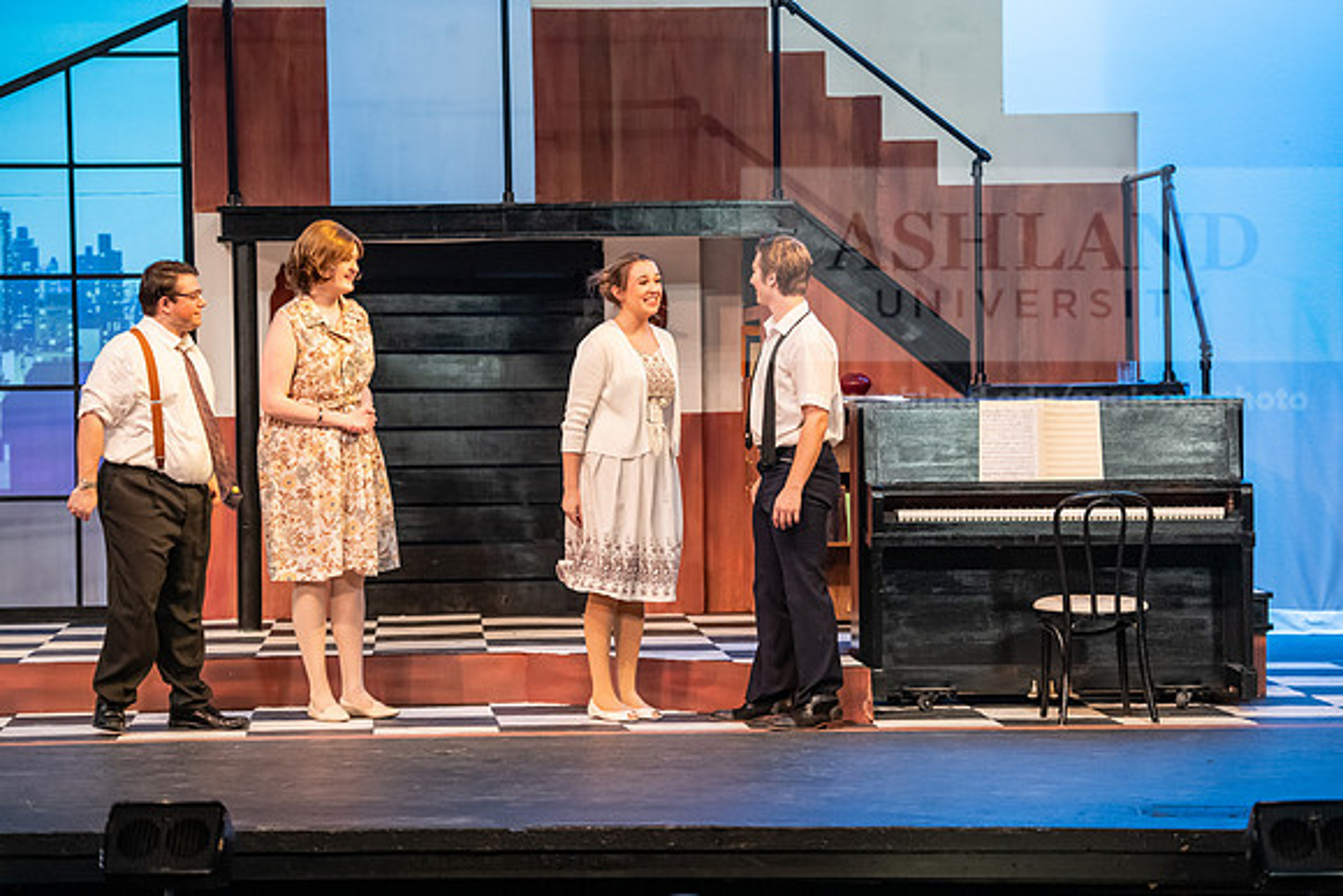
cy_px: 448
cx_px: 672
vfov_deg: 11.8
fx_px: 4328
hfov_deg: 17.6
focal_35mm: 116
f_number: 3.2
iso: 2500
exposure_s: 1/200
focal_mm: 116
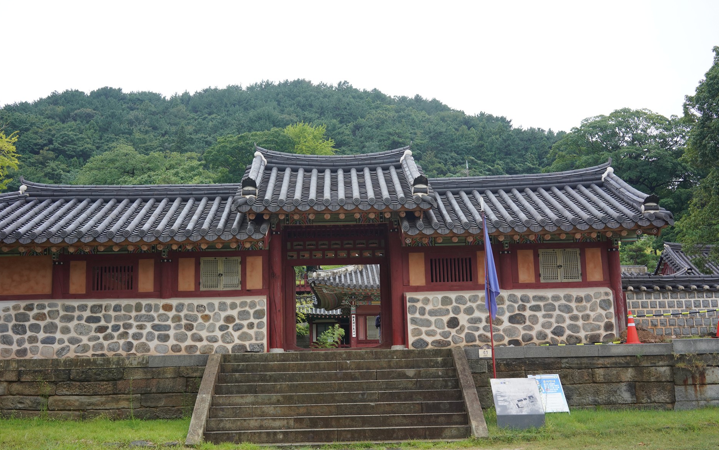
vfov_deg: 33.6
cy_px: 248
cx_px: 348
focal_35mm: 38
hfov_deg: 51.5
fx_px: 745
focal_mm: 35
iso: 800
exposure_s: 1/100
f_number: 8
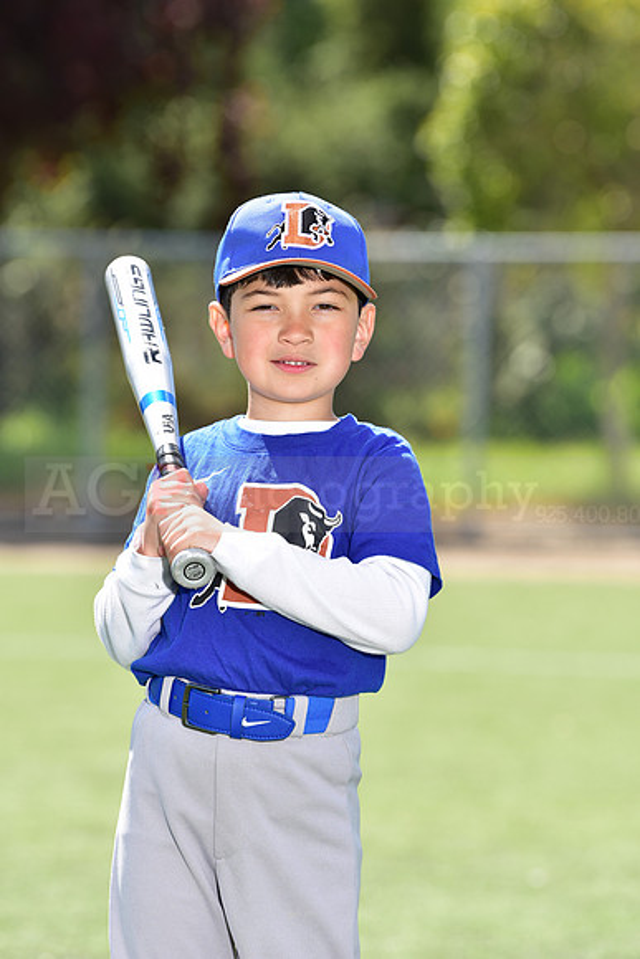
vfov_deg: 10.3
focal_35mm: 200
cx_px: 320
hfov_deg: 6.9
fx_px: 5330
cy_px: 480
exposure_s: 1/250
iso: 80
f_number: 5
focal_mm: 200
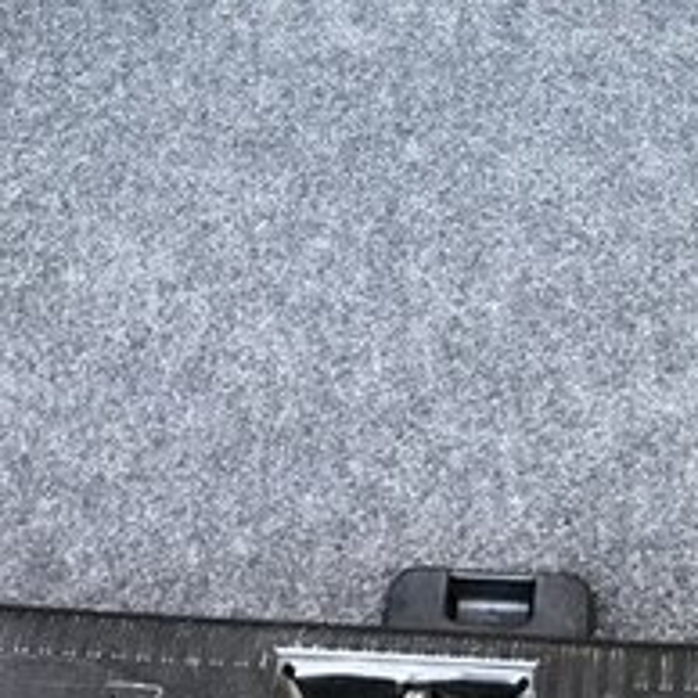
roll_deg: -1.9
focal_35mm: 84
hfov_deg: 20.3
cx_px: 601
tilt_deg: -38.6
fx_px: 1916
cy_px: -2
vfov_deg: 20.0
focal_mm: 3.99
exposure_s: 1/25
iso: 40
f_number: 1.8
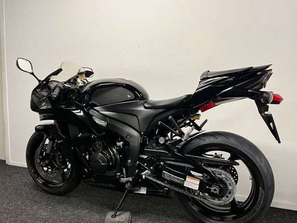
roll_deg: -0.5
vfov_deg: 48.1
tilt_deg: -5.0
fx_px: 249
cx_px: 153
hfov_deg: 61.7
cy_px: 123
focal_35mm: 29
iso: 100
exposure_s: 1/50
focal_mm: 5.1
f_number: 1.6
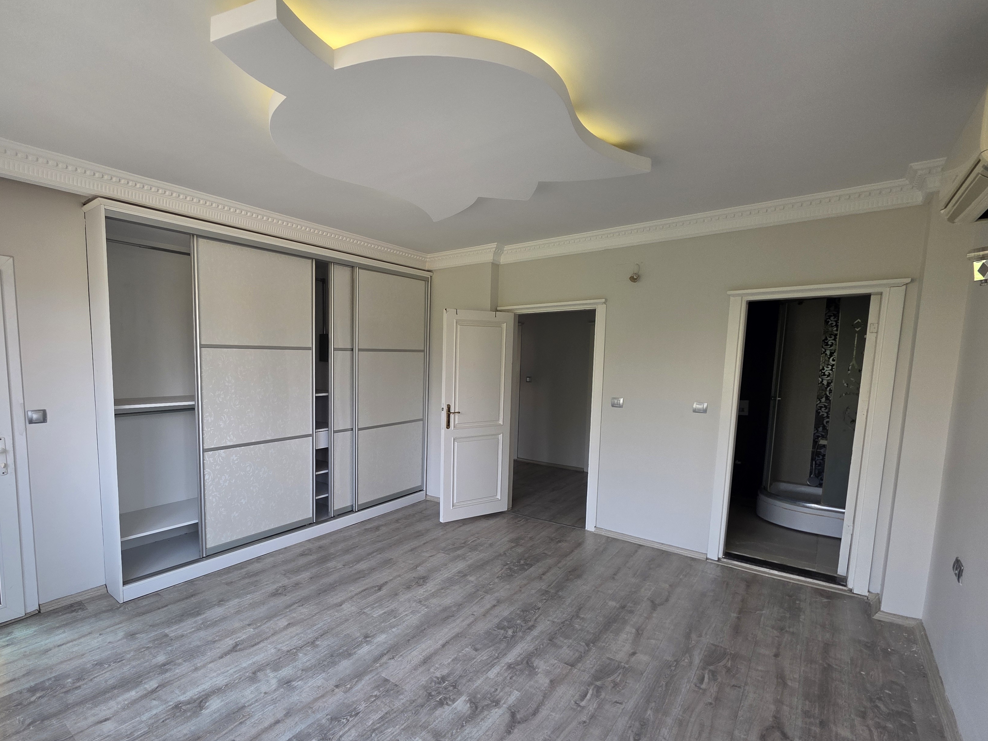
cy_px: 415
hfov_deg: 93.1
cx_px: 387
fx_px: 457
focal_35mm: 16
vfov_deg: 77.8
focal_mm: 2.2
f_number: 1.9
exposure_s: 1/100
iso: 80
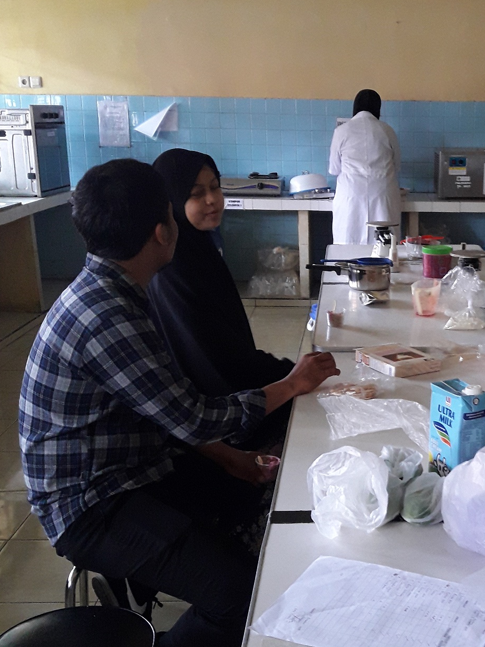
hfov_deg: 30.0
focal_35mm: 47
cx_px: 400
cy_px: 354
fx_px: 878
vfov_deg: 40.4
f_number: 1.9
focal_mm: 3.7
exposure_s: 1/17
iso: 200
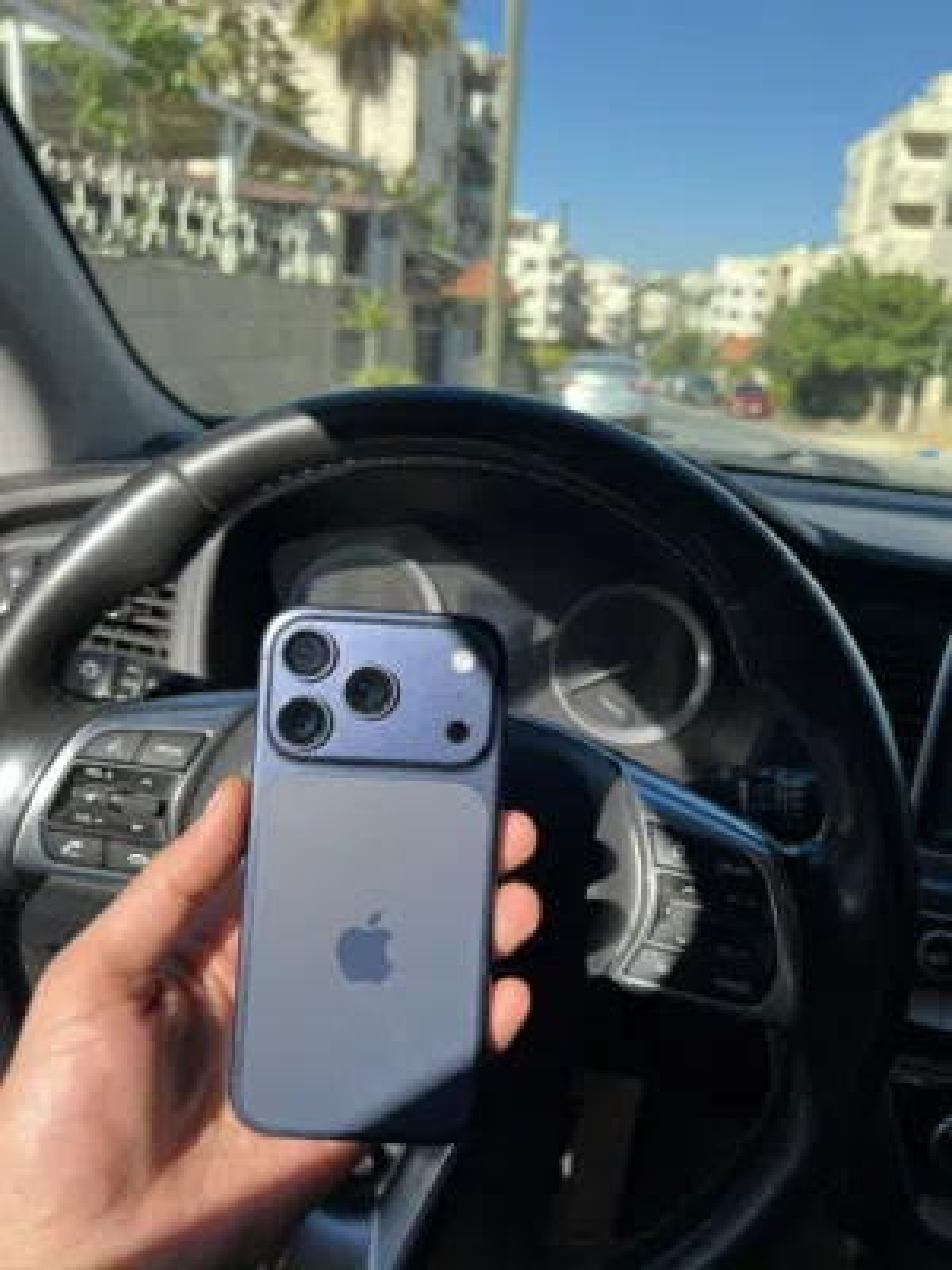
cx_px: 476
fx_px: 953
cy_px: 635
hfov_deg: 53.1
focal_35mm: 26
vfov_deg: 67.3
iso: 50
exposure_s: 1/1124
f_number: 1.5
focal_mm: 5.7
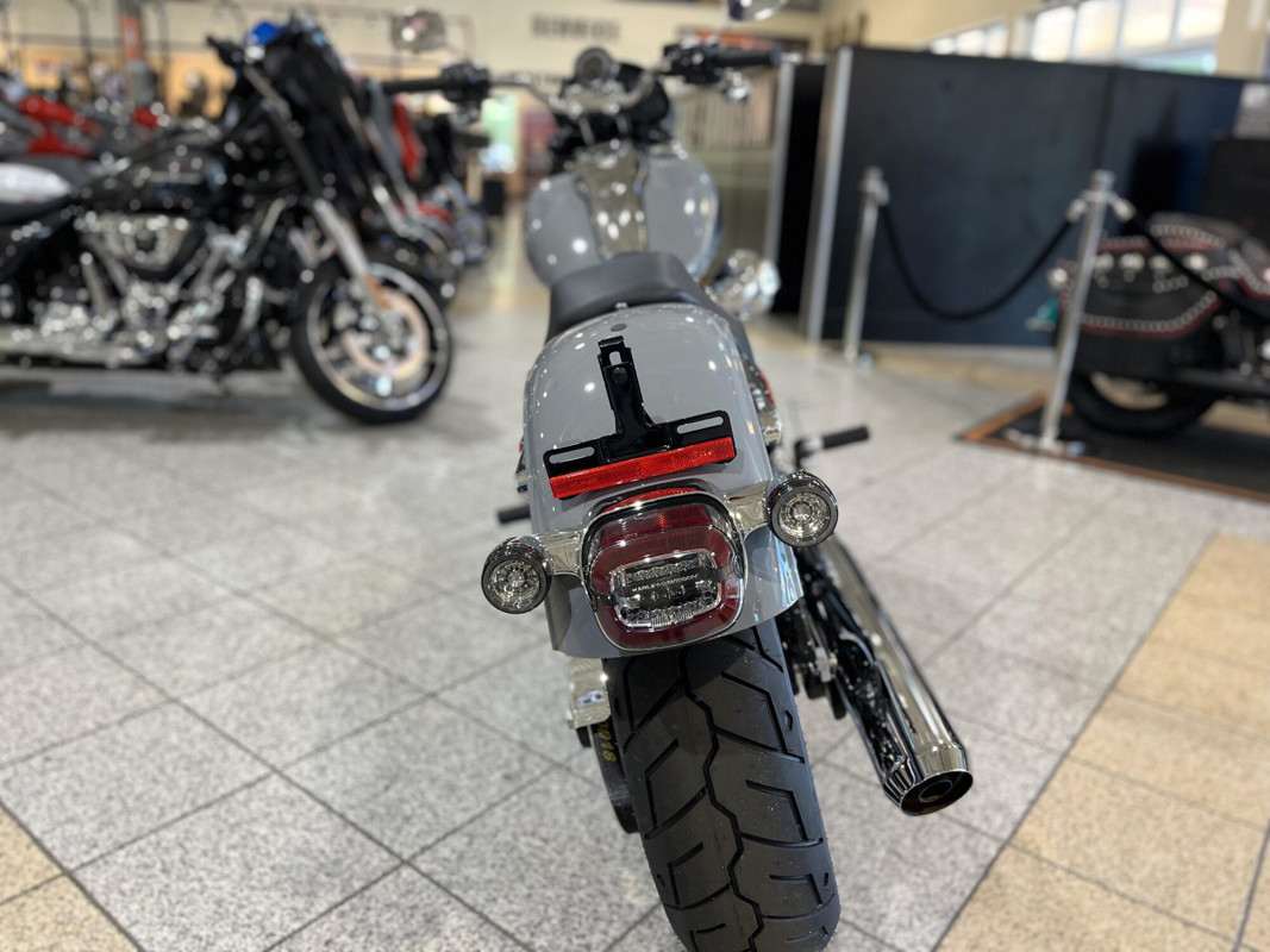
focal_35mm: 26
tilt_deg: -18.0
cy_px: 476
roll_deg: -2.8
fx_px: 954
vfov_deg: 53.1
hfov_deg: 67.3
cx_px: 635
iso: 100
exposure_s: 1/60
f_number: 1.6
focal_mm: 5.1
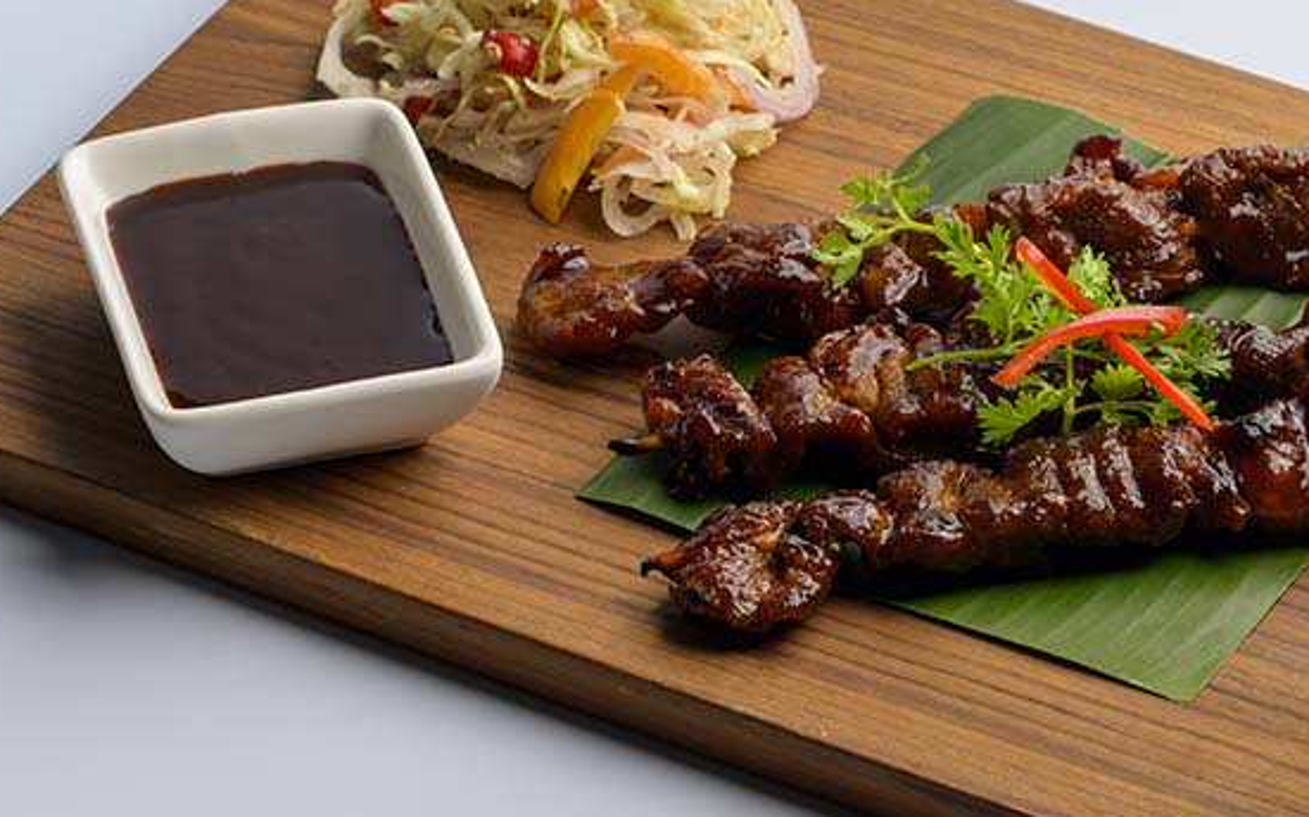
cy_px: 375
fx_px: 5385
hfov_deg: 13.8
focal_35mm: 151
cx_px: 839
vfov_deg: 8.7
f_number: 8.5
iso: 80
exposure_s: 1/200
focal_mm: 85
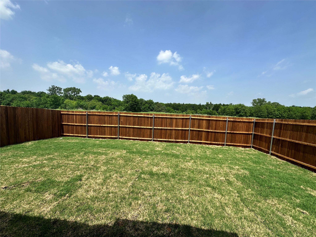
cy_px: 118
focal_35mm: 14
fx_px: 128
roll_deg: -3.0
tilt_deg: -4.9
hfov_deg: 102.1
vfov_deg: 85.7
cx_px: 158
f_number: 2.2
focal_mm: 2.22
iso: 50
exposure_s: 1/1887
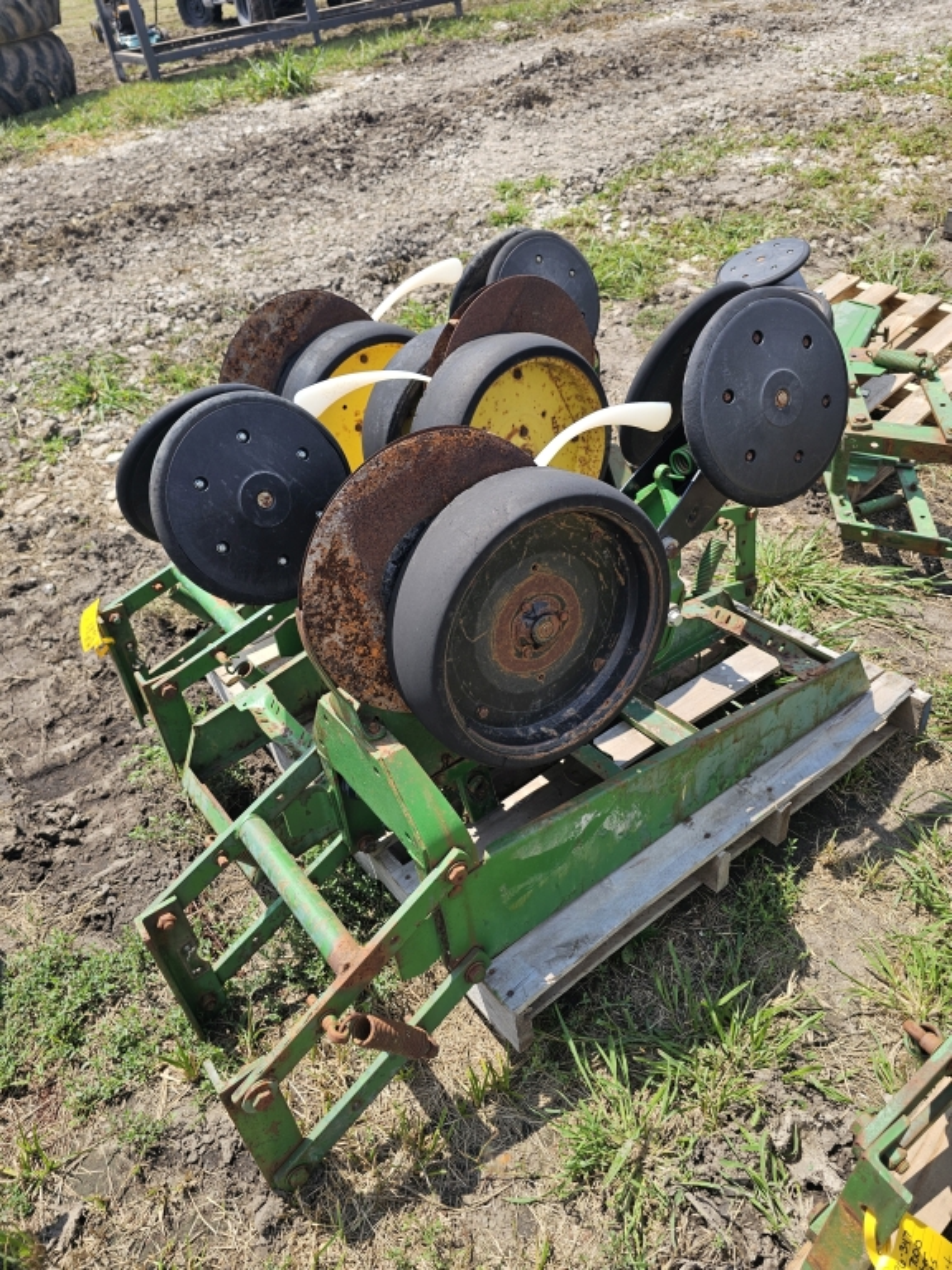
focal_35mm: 23
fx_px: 843
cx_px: 476
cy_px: 635
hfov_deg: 58.9
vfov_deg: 73.9
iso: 10
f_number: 1.7
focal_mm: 6.3
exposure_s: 1/431
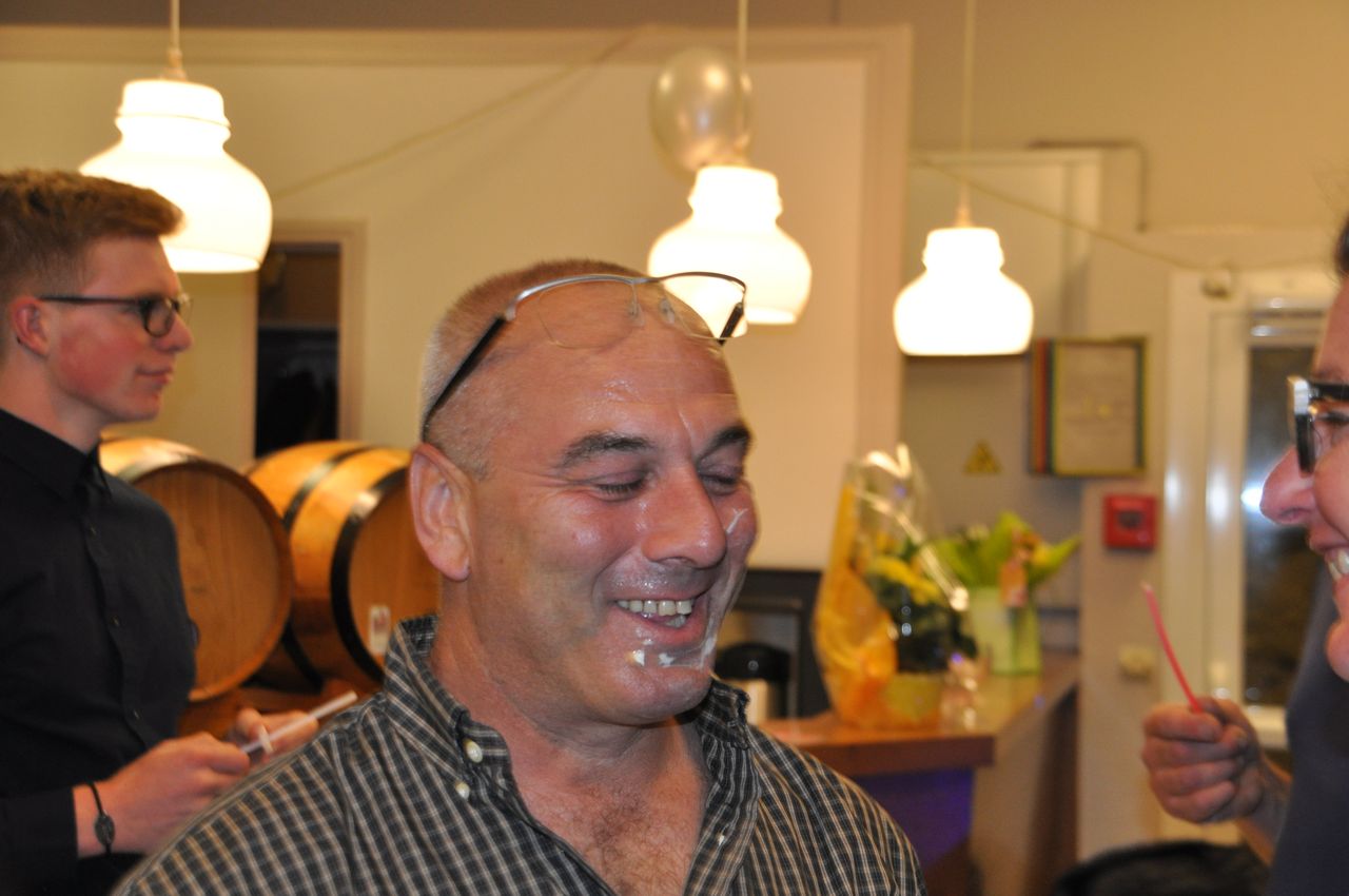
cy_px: 448
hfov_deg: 27.0
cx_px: 674
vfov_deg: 18.1
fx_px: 2807
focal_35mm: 75
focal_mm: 50
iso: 800
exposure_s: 1/60
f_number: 4.8
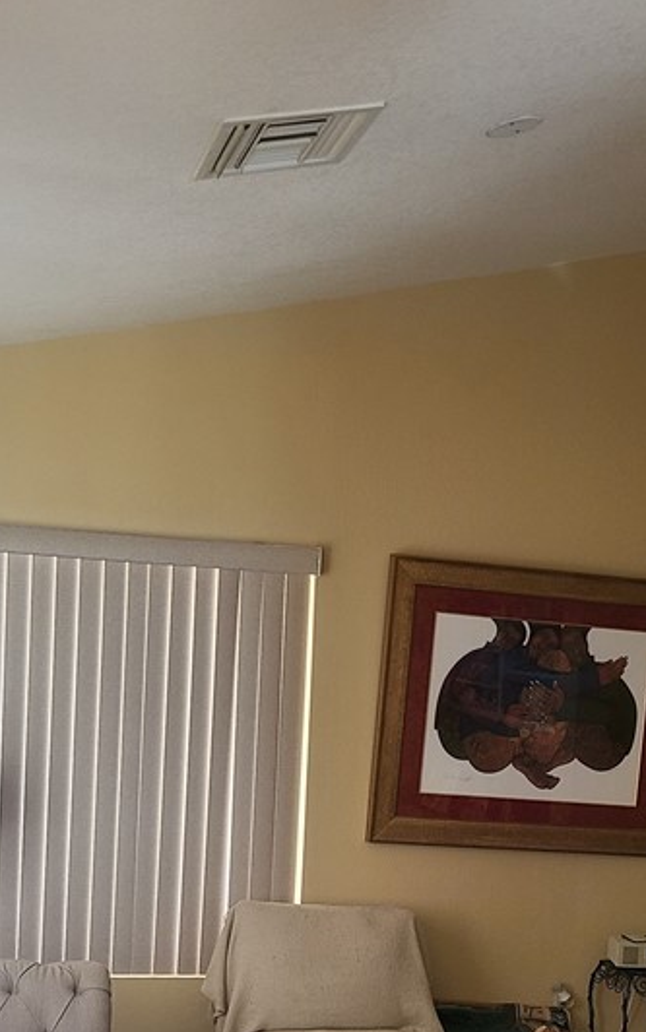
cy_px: 867
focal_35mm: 53
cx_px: 305
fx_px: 1491
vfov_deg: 36.5
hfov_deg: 24.4
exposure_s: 1/60
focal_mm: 5.4
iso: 125
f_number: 1.8
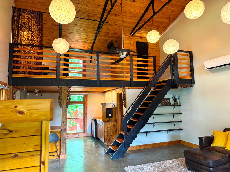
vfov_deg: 56.8
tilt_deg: +5.5
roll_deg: +1.4
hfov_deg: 71.6
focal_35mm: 24
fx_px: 159
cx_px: 115
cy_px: 86
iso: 250
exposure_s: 1/60
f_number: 1.78
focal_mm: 6.76
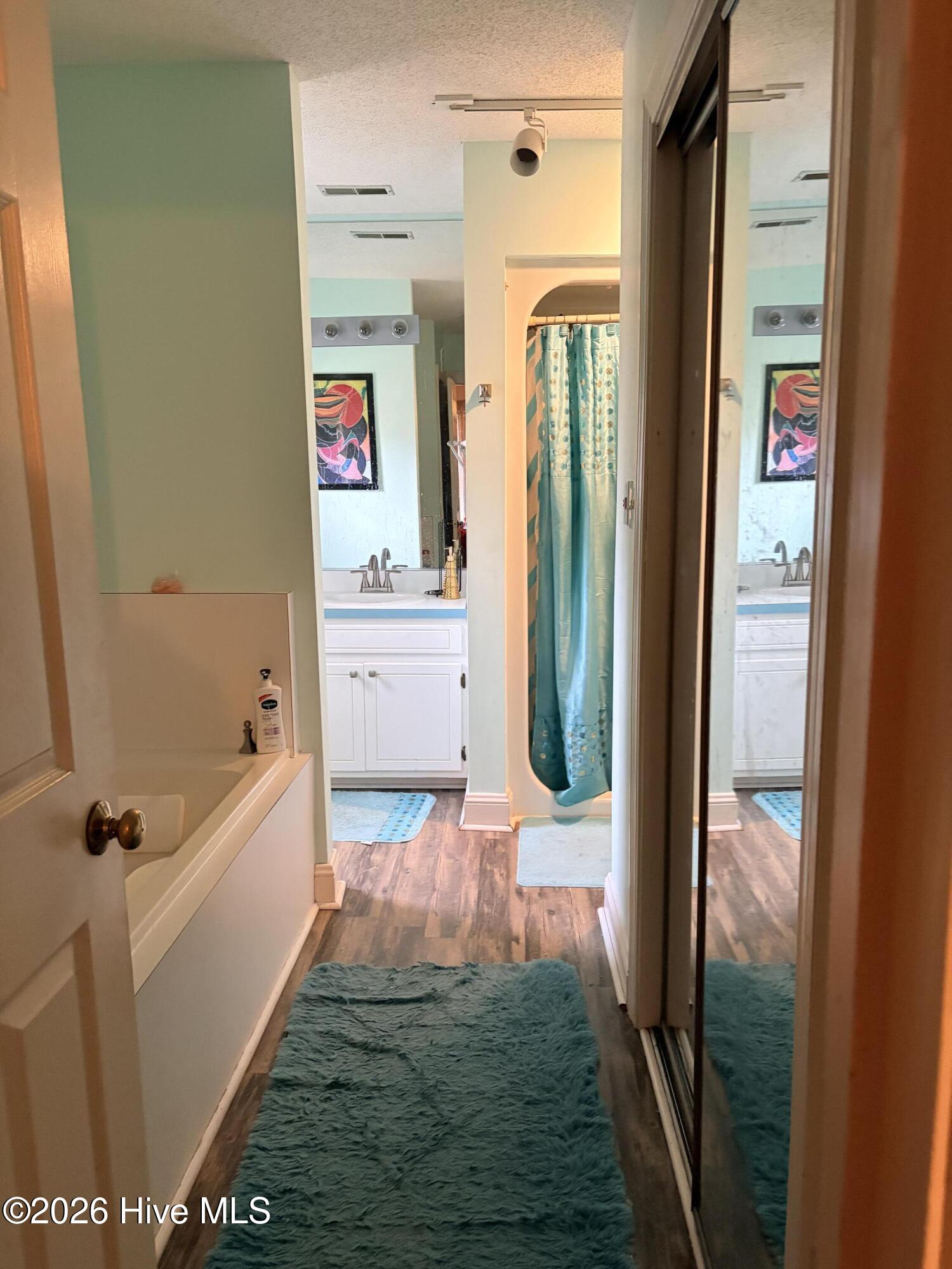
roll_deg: +0.6
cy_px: 634
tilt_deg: -11.0
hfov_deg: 53.1
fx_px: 953
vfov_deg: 67.3
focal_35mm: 26
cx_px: 476
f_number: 1.6
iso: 500
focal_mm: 5.96
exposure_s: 1/60
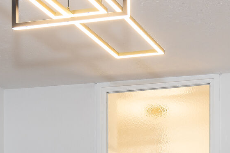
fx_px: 703
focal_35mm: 110
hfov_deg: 18.4
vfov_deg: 11.6
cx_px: 186
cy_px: 273
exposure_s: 1/15
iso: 100
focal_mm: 22
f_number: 7.1
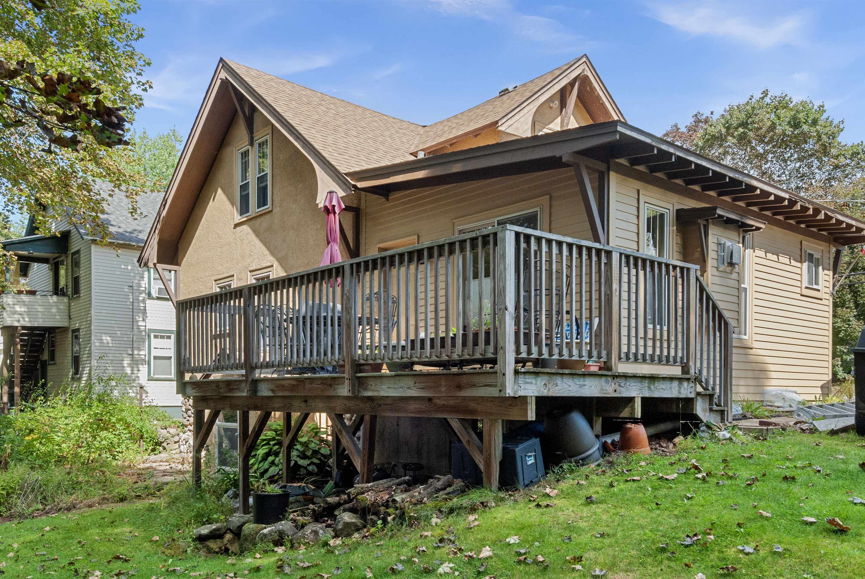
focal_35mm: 36
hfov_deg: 53.1
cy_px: 290
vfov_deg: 37.0
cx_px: 432
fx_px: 866
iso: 200
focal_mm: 24
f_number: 11
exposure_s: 1/60
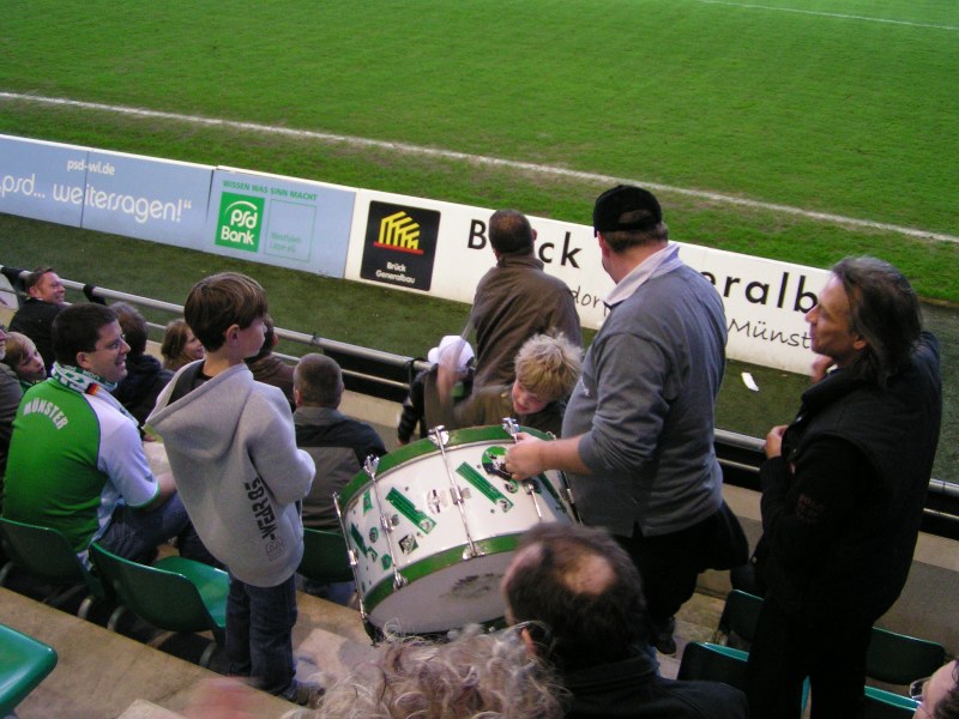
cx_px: 480
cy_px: 360
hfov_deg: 49.0
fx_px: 1053
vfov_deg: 37.7
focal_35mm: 38
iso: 200
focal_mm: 5.8
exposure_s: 1/25
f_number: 2.8
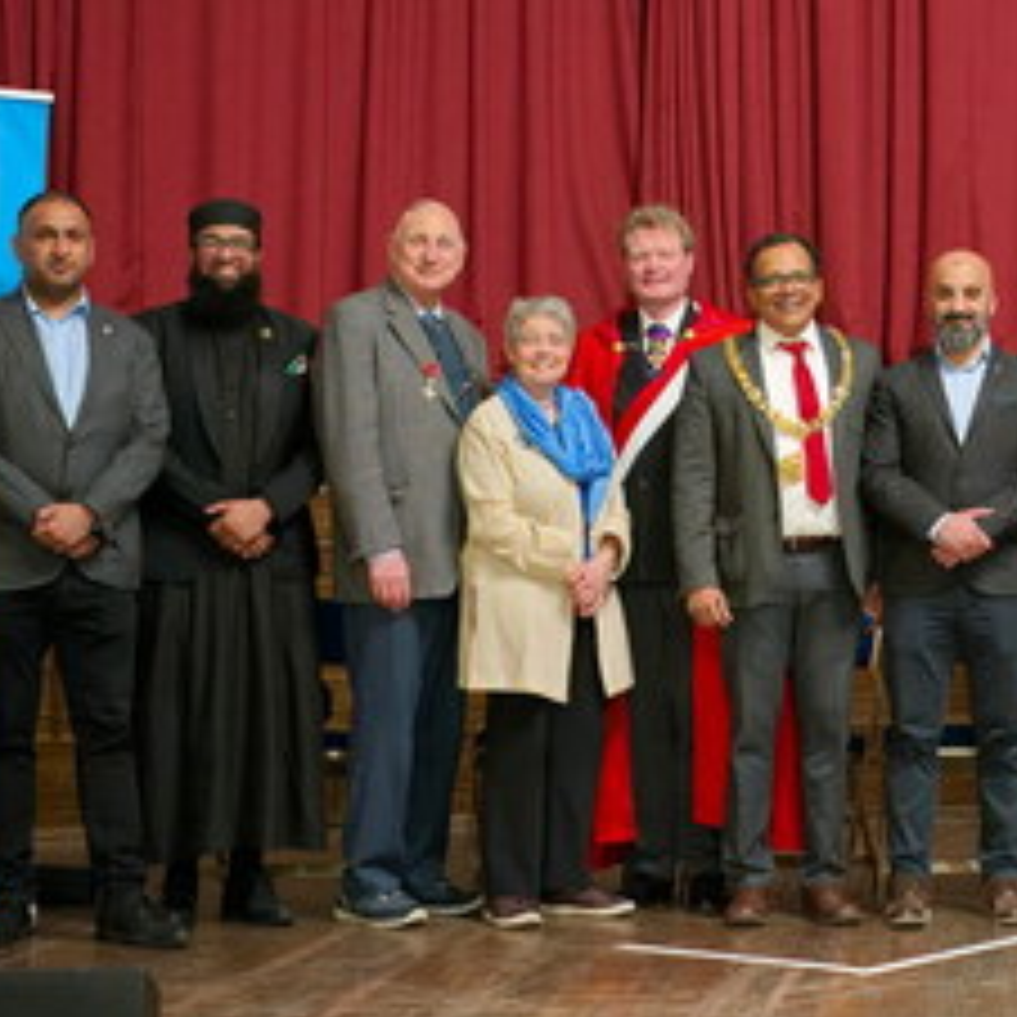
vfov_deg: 21.9
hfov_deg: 21.2
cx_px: 1008
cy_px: 428
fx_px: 2626
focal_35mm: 79
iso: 4000
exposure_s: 1/40
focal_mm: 35
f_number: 2.2
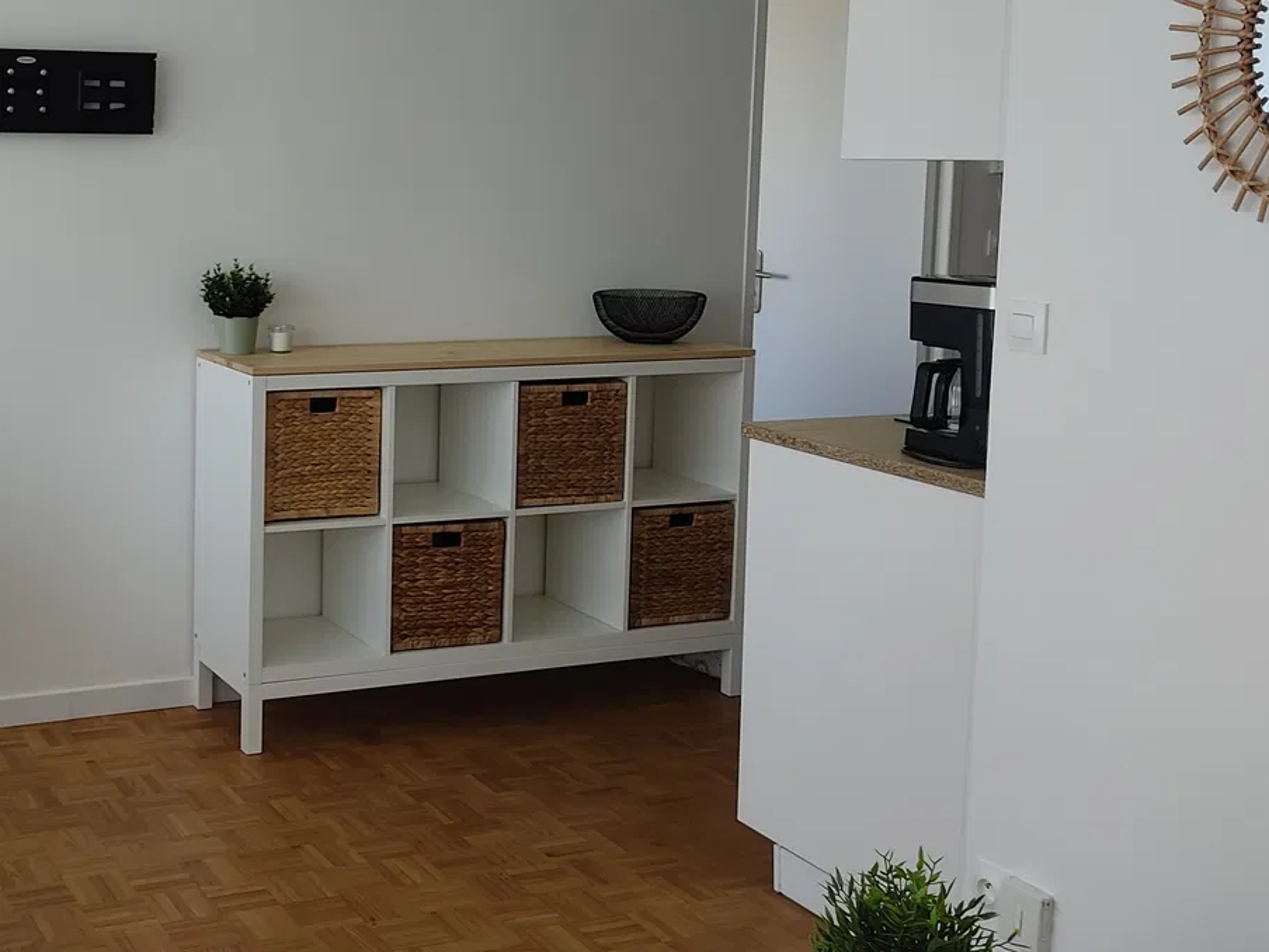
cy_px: 313
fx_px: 1686
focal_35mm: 46
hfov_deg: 39.2
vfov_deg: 31.3
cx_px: 212
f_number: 1.79
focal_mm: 4.74
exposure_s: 1/50
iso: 102
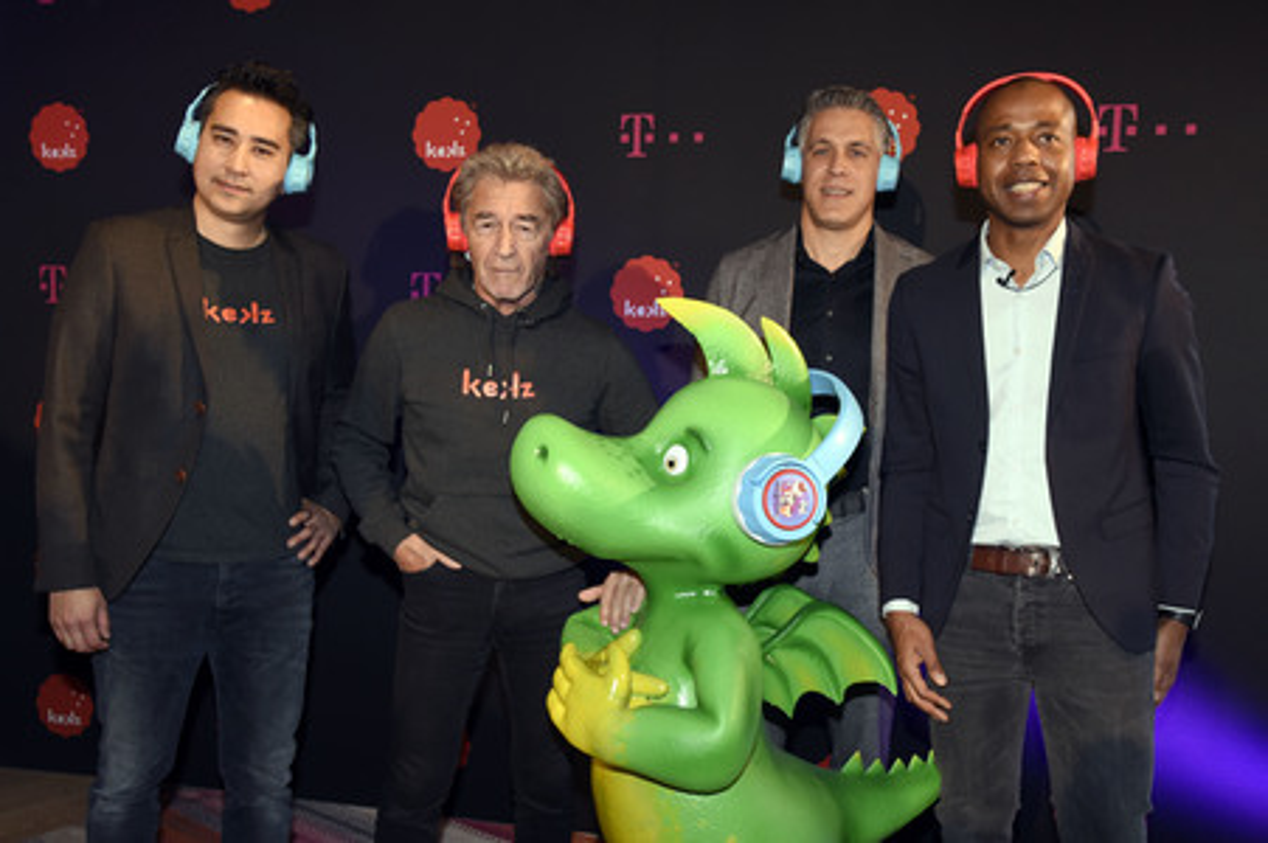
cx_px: 634
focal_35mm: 31
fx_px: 1091
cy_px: 422
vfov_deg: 42.3
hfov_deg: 60.3
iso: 1600
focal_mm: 31
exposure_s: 1/125
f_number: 6.3
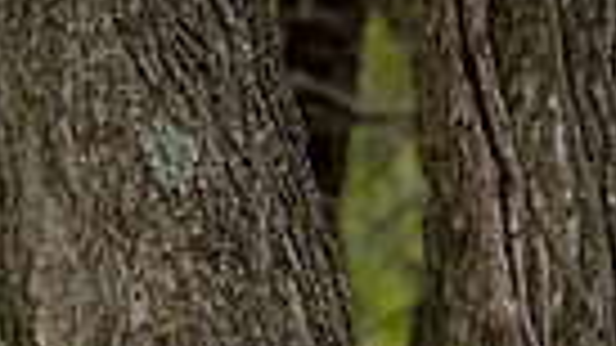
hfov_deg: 7.8
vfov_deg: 4.3
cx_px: -54
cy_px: 849
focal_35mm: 276
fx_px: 4507
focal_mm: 80
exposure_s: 1/320
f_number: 4.5
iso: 1250
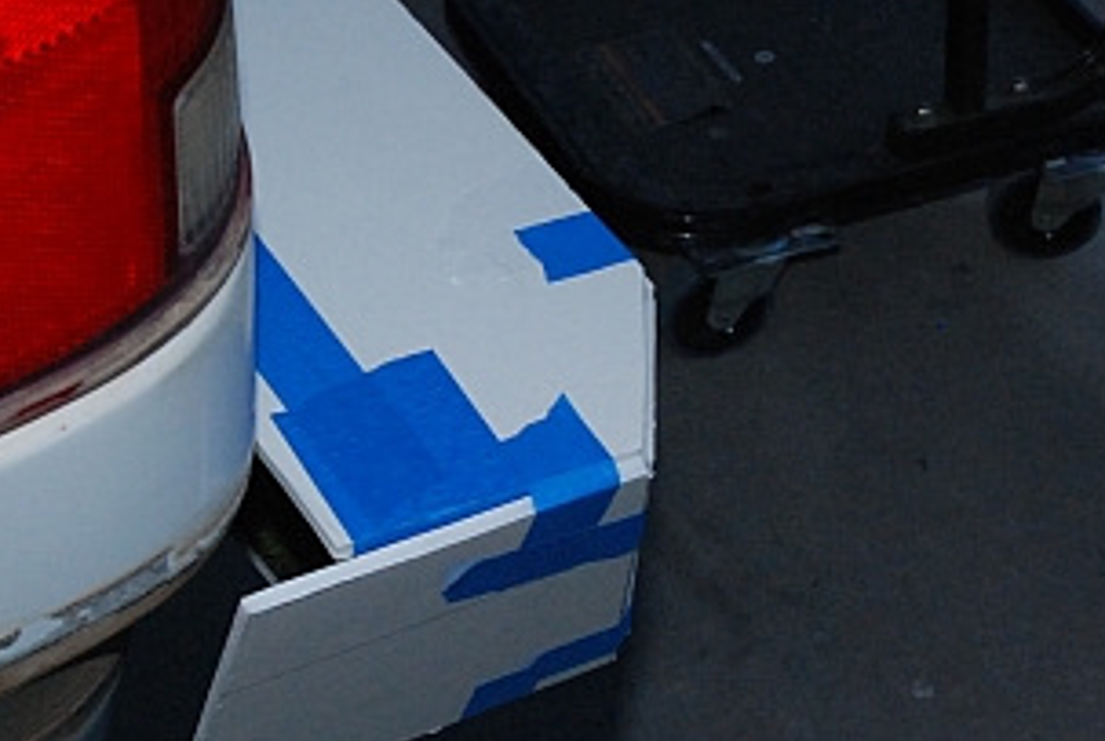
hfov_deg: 20.8
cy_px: 420
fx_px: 3012
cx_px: 522
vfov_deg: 14.0
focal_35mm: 98
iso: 800
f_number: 8
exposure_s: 1/125
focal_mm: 22
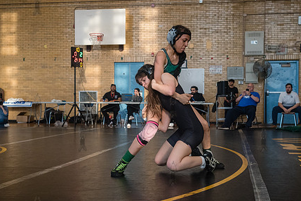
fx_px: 426
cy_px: 113
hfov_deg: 38.9
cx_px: 162
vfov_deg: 26.5
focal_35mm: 51
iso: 2500
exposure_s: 1/400
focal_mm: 35
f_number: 4
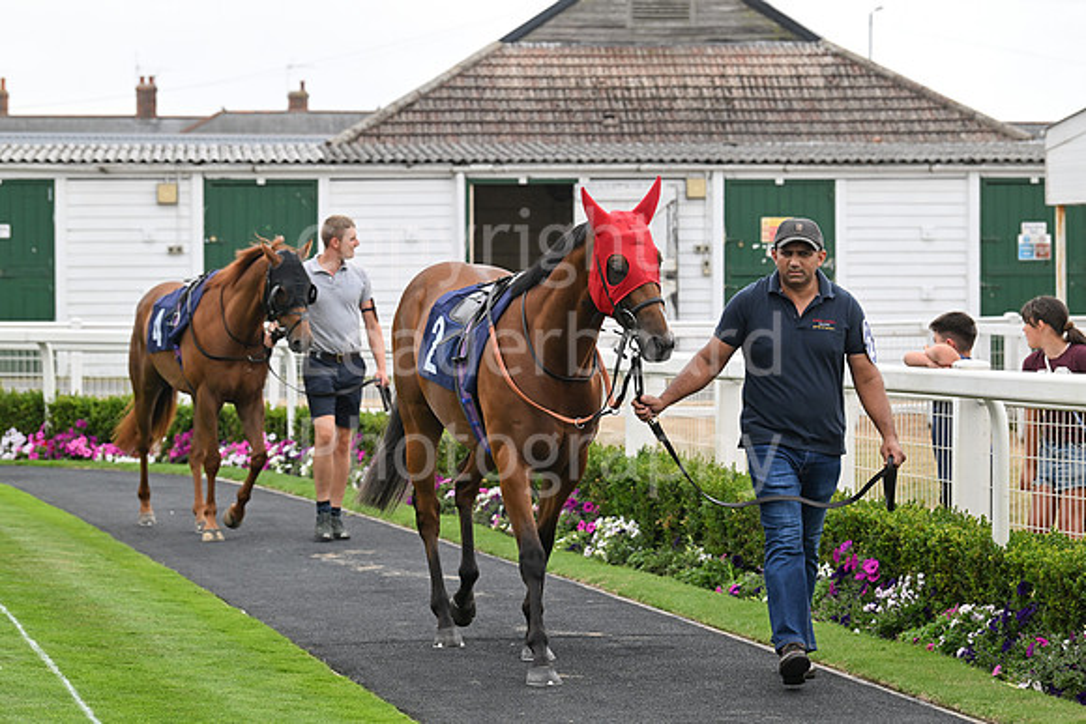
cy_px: 362
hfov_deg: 16.8
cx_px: 543
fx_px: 3681
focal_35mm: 122
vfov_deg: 11.2
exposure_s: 1/1000
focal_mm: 122
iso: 800
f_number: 6.3
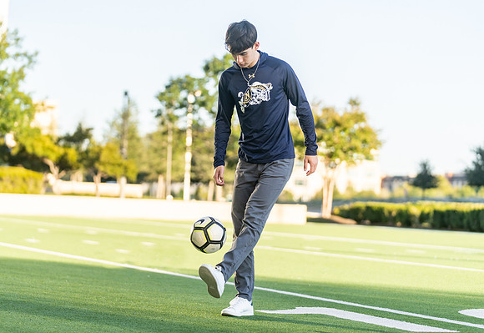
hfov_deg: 17.9
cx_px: 220
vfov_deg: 12.4
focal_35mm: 113
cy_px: 157
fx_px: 1532
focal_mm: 103
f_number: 2.8
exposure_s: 1/1000
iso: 320
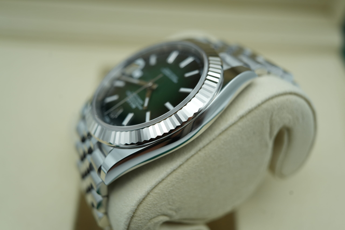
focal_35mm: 35
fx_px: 335
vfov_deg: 37.9
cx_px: 172
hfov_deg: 54.4
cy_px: 115
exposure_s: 1/250
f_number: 5
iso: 400
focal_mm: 35
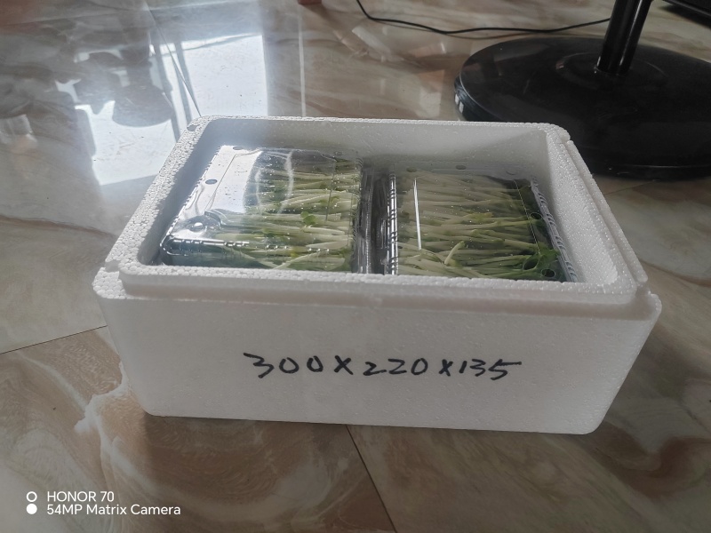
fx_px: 555
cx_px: 356
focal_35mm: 27
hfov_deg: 65.3
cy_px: 266
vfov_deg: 51.4
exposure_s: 1/100
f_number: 1.9
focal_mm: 5.52
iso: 500
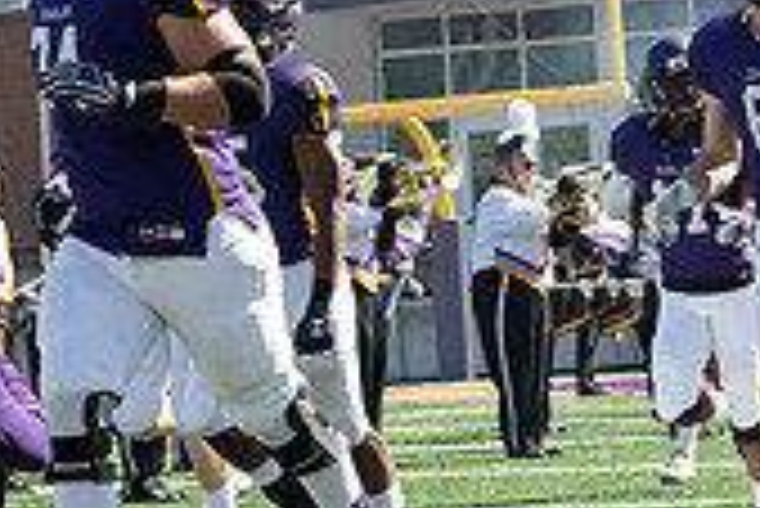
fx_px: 5071
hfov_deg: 8.5
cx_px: 832
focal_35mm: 240
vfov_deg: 5.7
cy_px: 241
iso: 200
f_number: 5
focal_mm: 70
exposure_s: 1/500
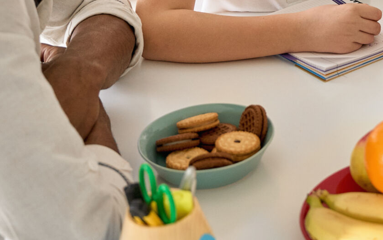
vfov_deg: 11.6
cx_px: 362
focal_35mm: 109
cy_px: -87
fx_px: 1138
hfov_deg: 18.7
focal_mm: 35
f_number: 3.5
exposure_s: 1/320
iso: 1000
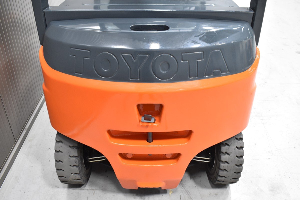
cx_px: 150
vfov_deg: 40.0
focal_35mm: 33
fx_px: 275
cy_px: 100
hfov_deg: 57.2
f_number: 5
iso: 1600
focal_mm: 22
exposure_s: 1/20
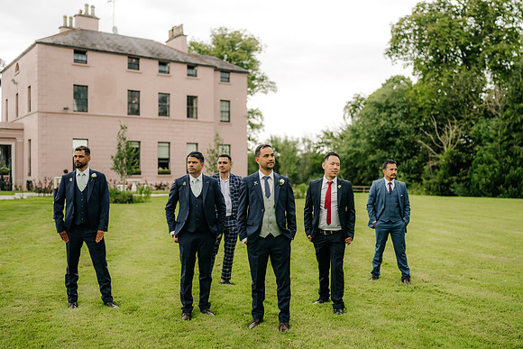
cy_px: 167
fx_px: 541
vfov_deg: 35.8
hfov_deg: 51.6
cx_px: 276
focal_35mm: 37
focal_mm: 35
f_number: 1.4
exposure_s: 1/800
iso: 100
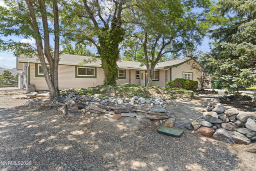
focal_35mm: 20
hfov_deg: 85.4
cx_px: 128
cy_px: 86
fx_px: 139
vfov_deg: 63.2
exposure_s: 1/8
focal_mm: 13
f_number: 9
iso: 100
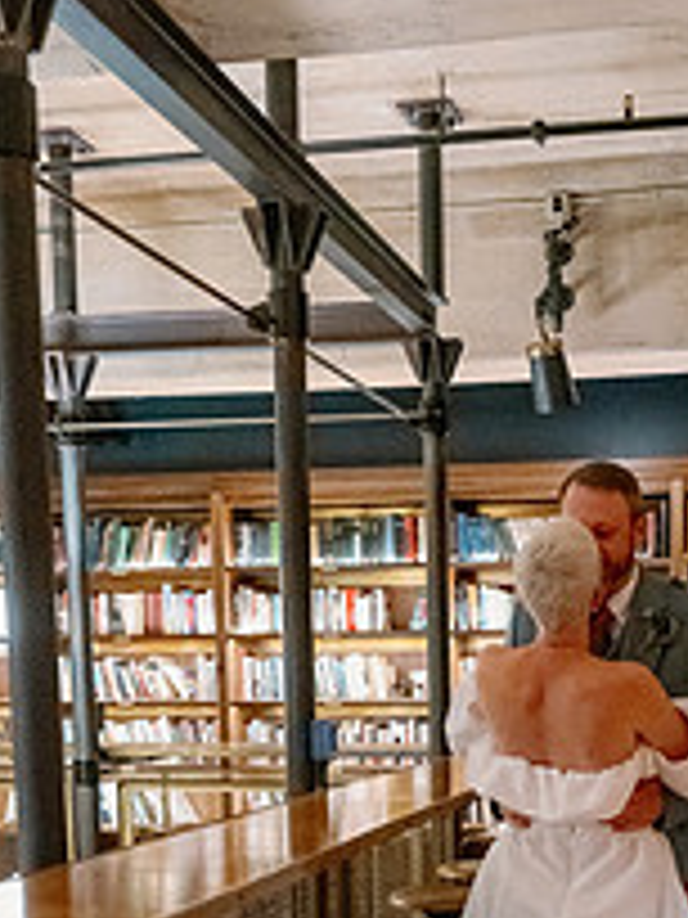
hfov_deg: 27.9
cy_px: 814
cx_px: 558
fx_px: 1352
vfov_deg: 35.4
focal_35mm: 51
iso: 11400
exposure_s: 1/400
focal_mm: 24
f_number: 2.8
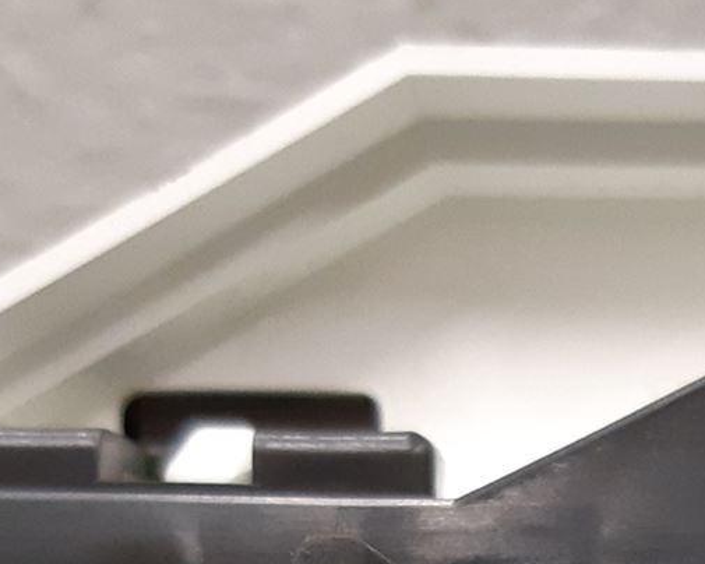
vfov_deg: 13.9
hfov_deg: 18.3
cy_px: 866
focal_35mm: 103
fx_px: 2149
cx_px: 648
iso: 250
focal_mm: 3.93
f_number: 1.7
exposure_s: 1/50
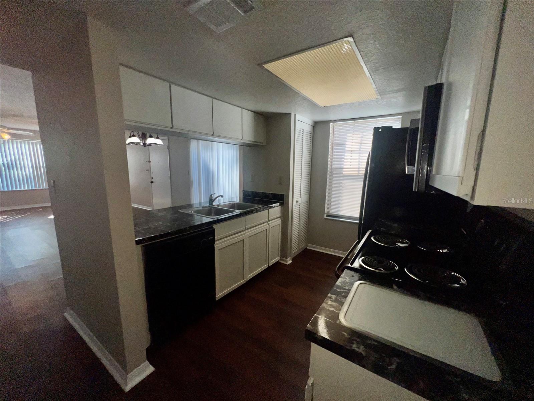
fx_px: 201
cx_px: 267
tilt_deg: -9.8
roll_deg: -1.1
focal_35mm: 13
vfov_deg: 89.9
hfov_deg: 106.2
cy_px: 200
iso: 25
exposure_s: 1/649
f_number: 1.8
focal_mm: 1.57
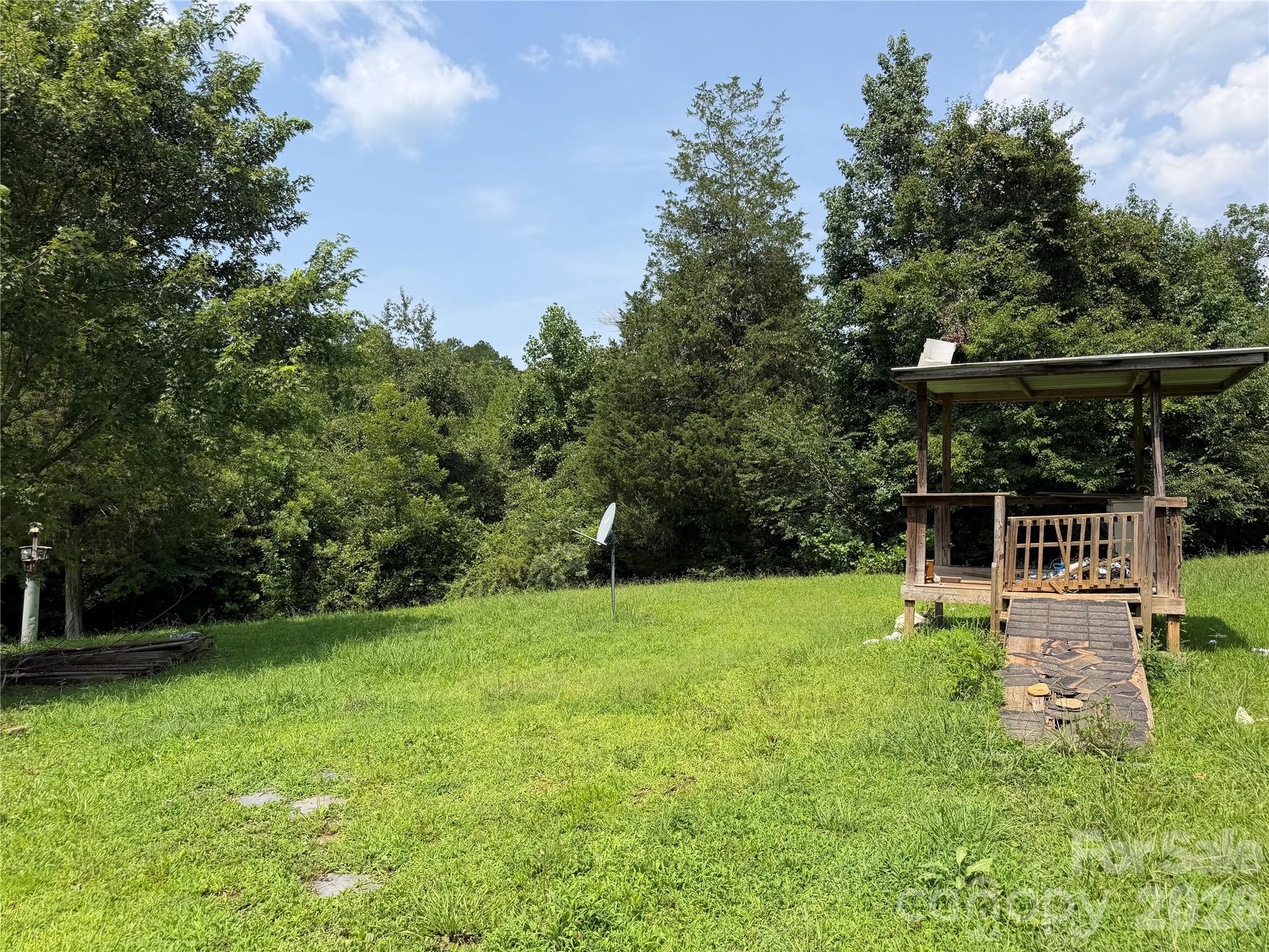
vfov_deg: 56.8
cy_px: 476
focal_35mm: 24
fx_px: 880
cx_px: 634
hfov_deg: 71.6
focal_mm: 6.76
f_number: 1.78
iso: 80
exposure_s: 1/3425
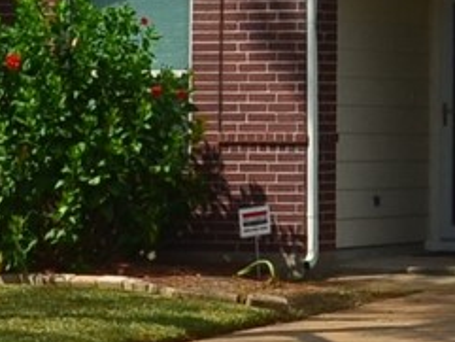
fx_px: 3419
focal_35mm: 260
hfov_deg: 7.6
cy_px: -141
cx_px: 356
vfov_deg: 5.7
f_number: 11
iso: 200
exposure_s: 1/400
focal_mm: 20
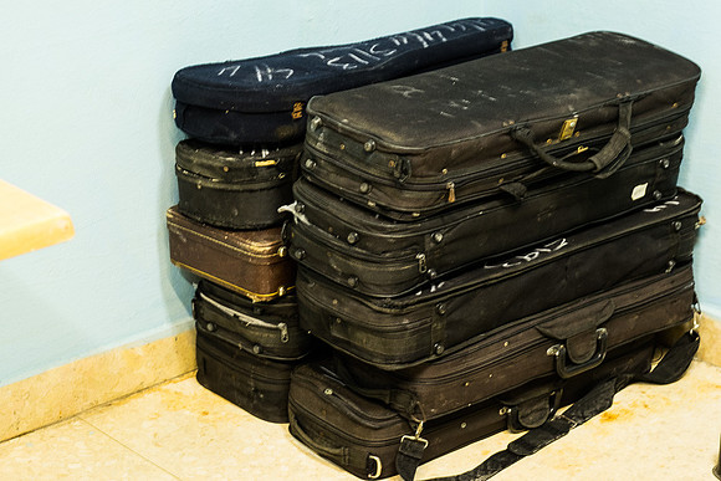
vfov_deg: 16.3
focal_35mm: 84
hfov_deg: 24.2
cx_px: 360
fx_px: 1683
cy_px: 240
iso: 6400
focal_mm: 56
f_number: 4
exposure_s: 1/8
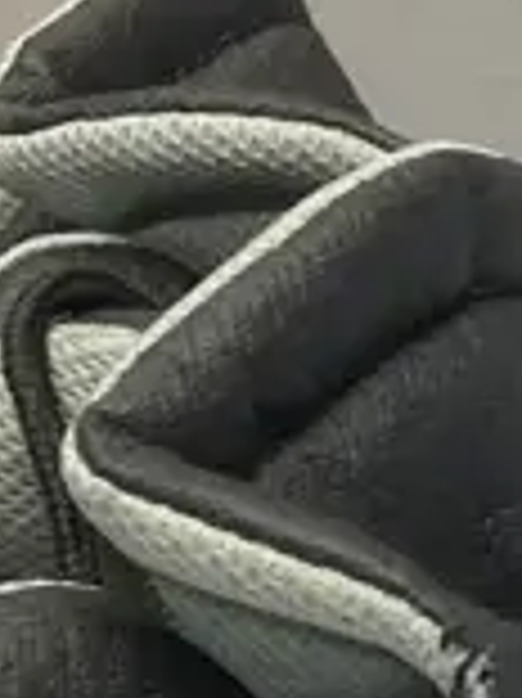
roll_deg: -0.5
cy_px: 1166
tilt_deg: -28.3
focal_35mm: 185
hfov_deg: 8.0
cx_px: 486
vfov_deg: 10.2
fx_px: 3725
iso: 80
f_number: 1.8
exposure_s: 1/50
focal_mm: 3.99
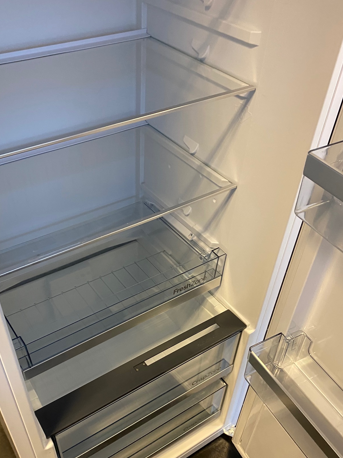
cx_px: 147
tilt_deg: -40.8
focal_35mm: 33
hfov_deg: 42.8
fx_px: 436
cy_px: 281
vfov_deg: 54.8
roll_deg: -3.5
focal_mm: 4.25
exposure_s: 1/50
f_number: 1.8
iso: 200
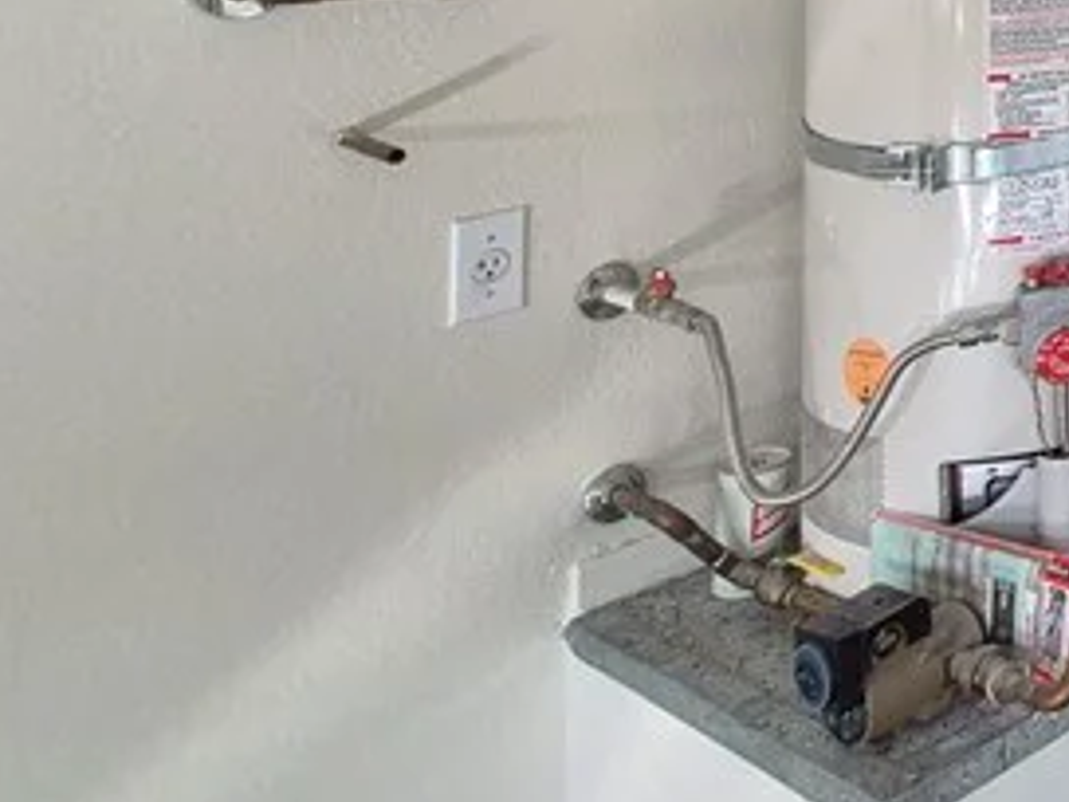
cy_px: -322
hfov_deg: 24.9
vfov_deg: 24.6
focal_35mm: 49
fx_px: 1513
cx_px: 1753
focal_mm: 1.74
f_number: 2.2
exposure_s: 1/100
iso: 200
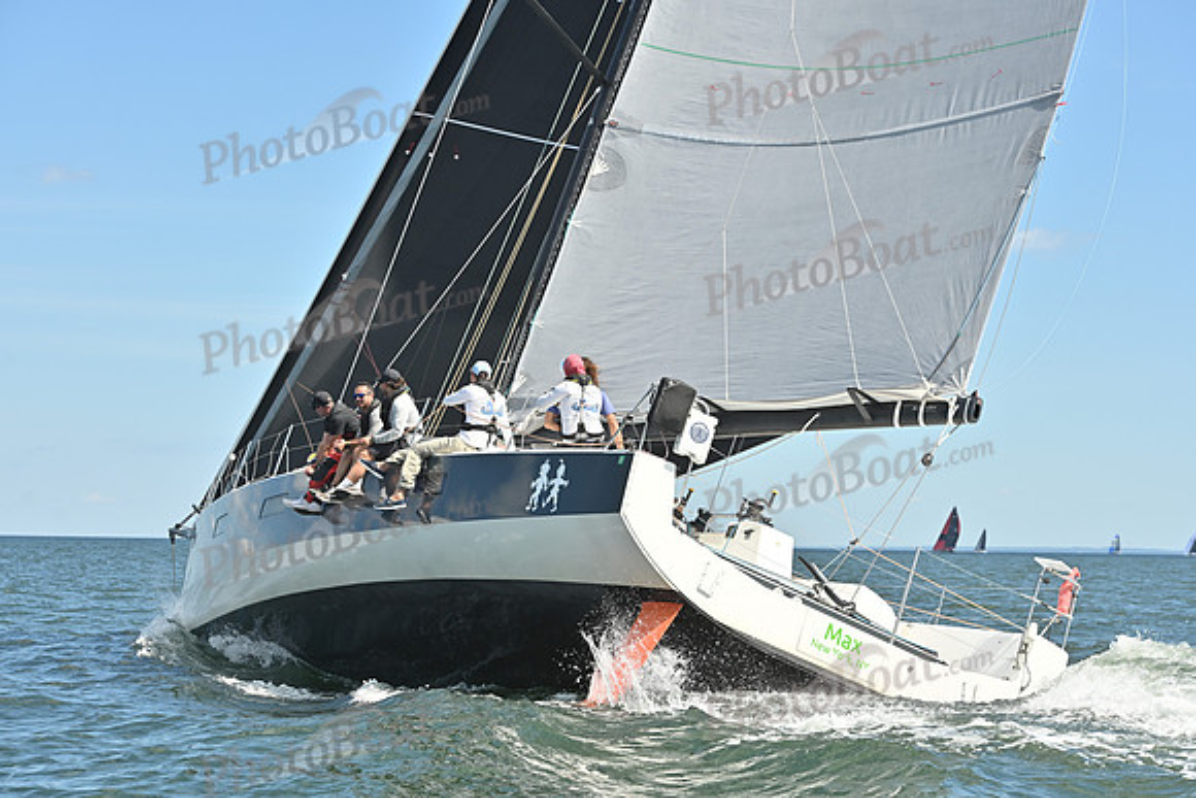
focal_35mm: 92
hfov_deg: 22.1
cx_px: 598
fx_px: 3057
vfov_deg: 14.9
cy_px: 399
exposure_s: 1/1000
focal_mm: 92
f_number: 8
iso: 250
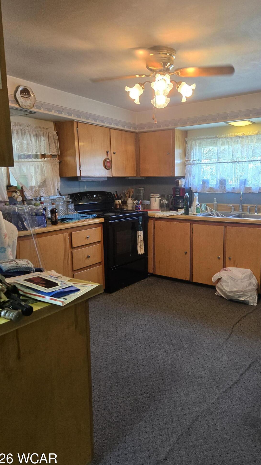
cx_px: 153
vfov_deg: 71.9
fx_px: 320
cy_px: 239
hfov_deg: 44.2
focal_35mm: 26
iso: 200
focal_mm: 5.4
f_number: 1.8
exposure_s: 1/120
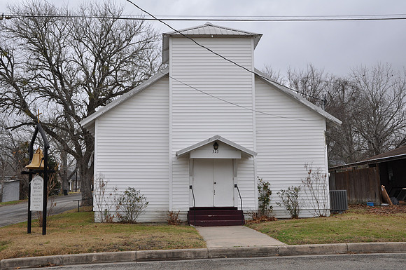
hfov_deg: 49.6
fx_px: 439
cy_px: 135
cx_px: 203
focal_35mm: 39
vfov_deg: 34.1
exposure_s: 1/100
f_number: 10
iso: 200
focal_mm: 26
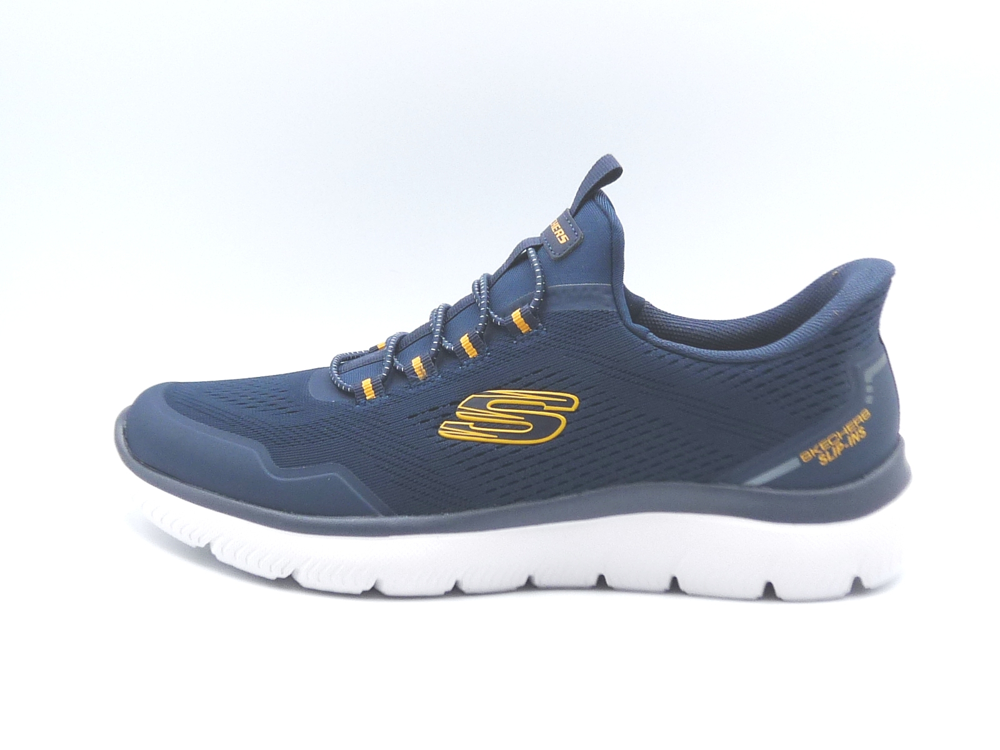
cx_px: 500
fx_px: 1502
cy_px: 375
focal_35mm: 52
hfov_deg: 36.8
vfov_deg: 28.0
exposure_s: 1/200
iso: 100
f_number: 4
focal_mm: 5.4
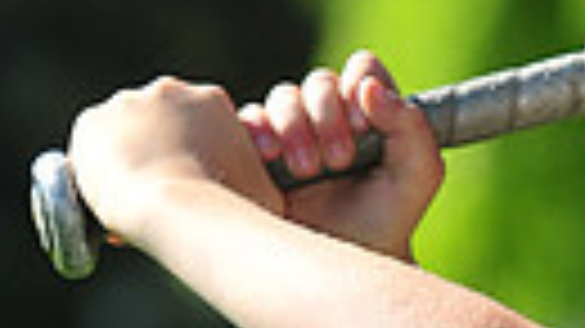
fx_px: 9396
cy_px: 517
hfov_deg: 3.6
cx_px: 810
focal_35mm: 606
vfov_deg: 2.0
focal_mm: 130
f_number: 5
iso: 200
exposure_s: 1/800
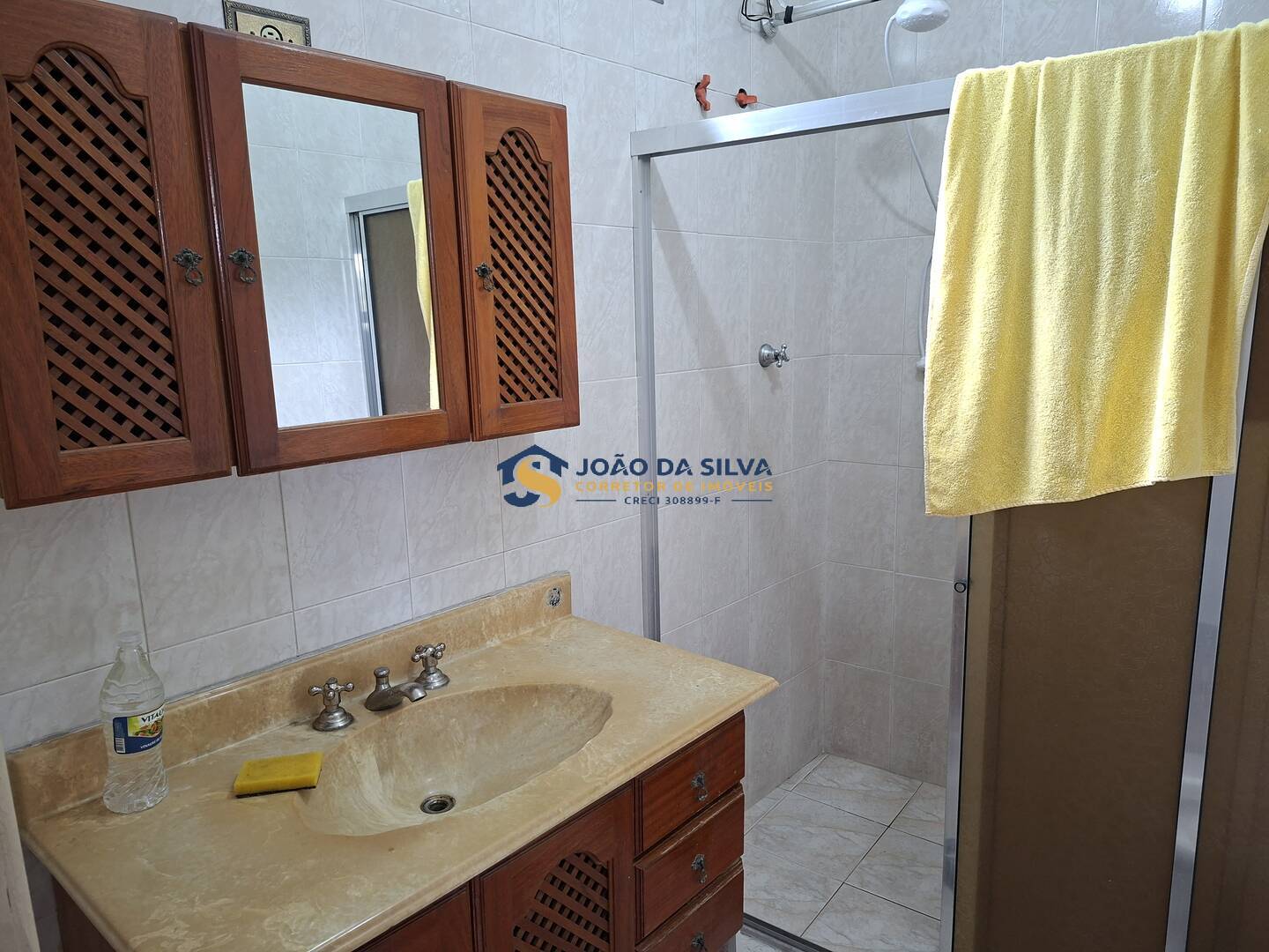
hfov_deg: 73.9
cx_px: 634
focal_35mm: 23
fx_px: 843
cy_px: 476
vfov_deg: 58.9
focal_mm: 5.54
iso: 250
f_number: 1.8
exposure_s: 1/60
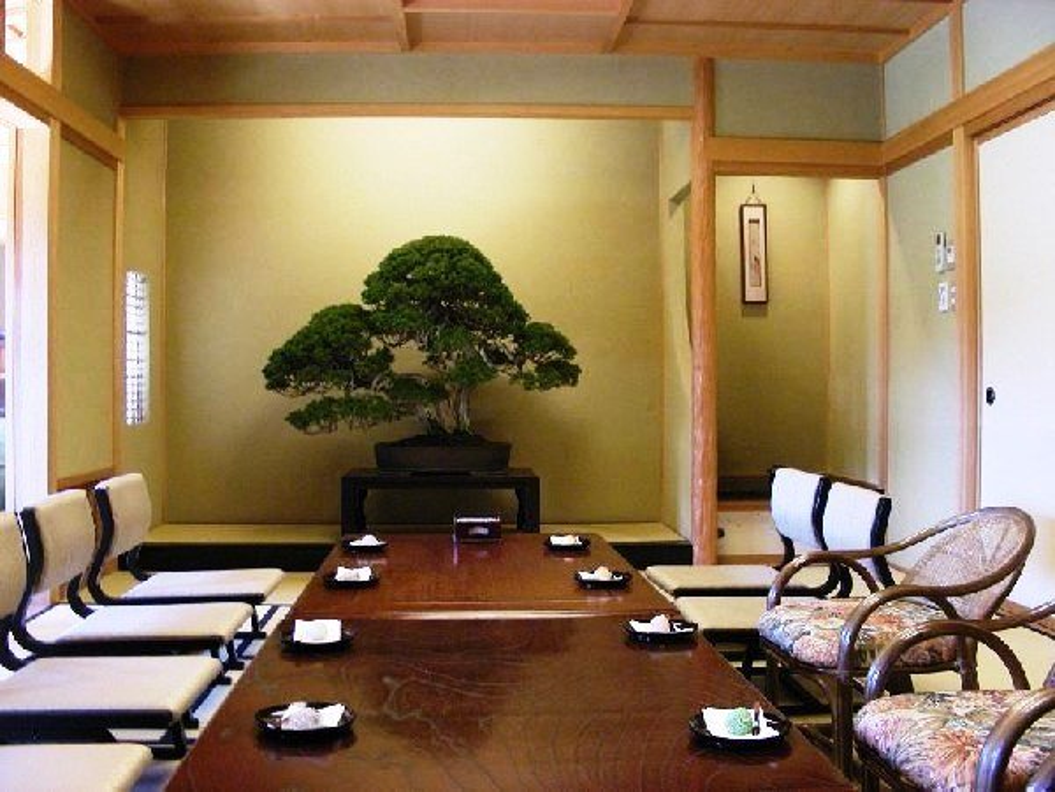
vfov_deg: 37.7
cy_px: 396
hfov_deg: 49.0
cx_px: 528
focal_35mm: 38
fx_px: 1158
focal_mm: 6.3
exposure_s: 1/26
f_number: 3.5
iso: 200
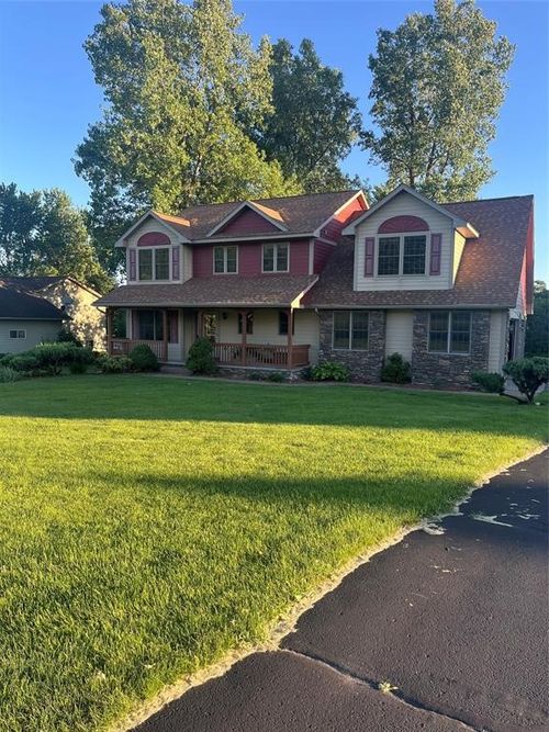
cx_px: 274
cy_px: 366
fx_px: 550
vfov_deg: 67.3
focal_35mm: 26
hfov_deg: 53.0
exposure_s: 1/383
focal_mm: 5.1
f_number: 1.6
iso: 50
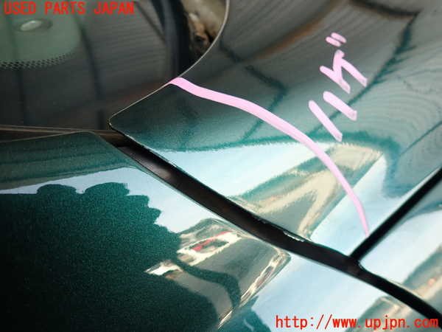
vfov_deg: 54.9
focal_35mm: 25
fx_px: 319
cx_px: 221
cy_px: 166
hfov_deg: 69.4
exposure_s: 1/80
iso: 100
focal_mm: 4.5
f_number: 2
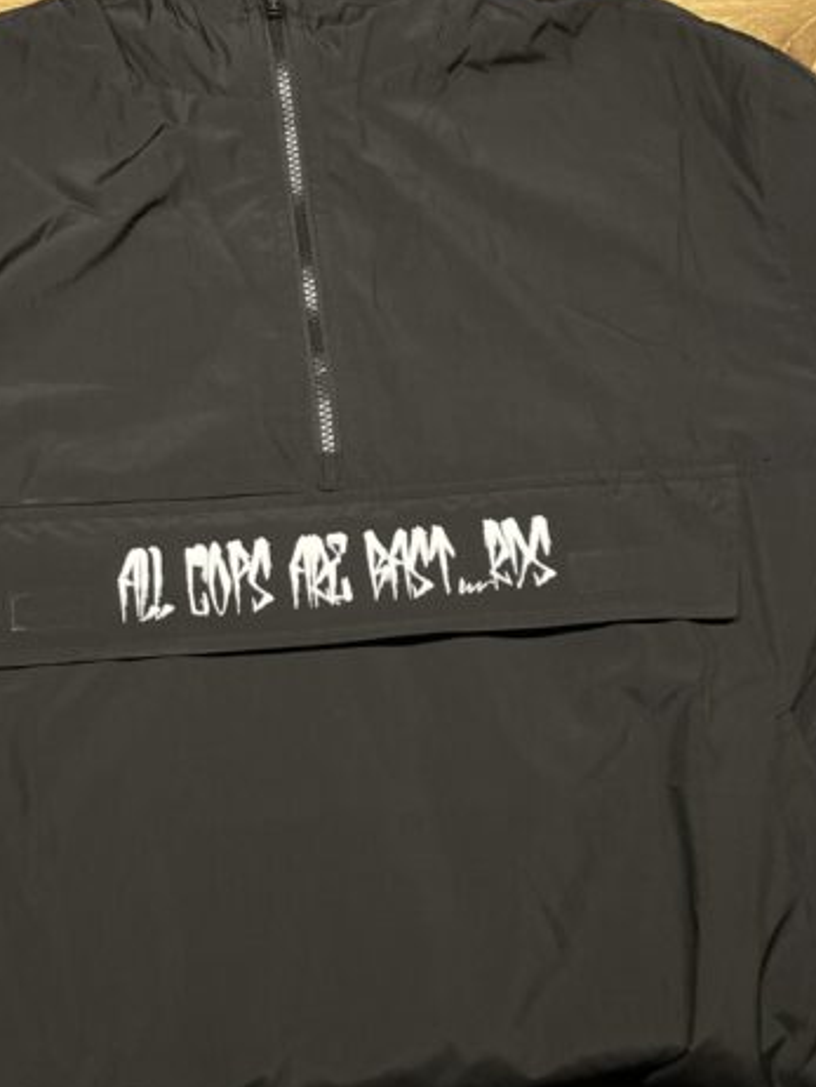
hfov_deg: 32.0
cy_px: 421
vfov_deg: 41.8
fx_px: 1413
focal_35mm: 45
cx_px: 292
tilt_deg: -73.4
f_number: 1.6
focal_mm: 4.2
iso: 250
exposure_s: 1/60
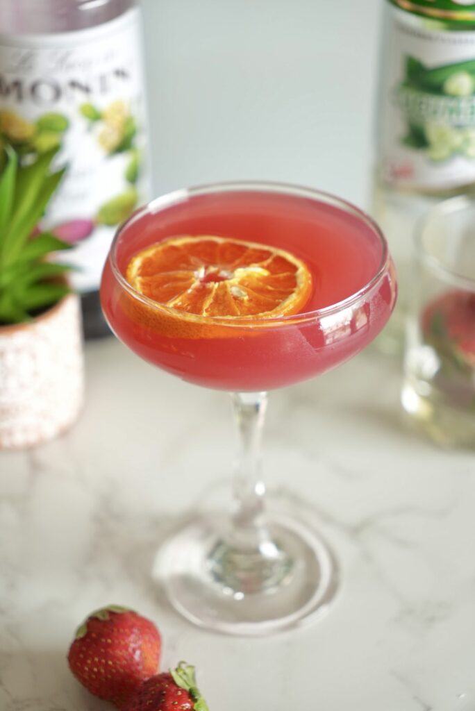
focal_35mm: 69
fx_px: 1367
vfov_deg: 29.2
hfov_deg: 19.7
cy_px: 356
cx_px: 238
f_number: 2.8
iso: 640
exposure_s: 1/100
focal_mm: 46.1
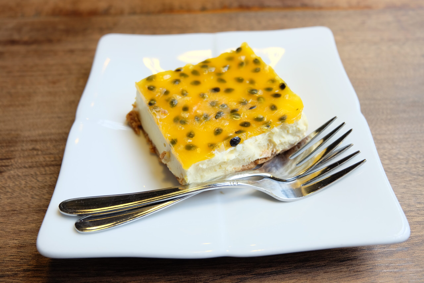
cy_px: 142
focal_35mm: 32
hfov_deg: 58.7
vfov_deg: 41.1
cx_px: 212
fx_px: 377
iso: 400
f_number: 4
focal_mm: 21.1
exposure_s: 1/80
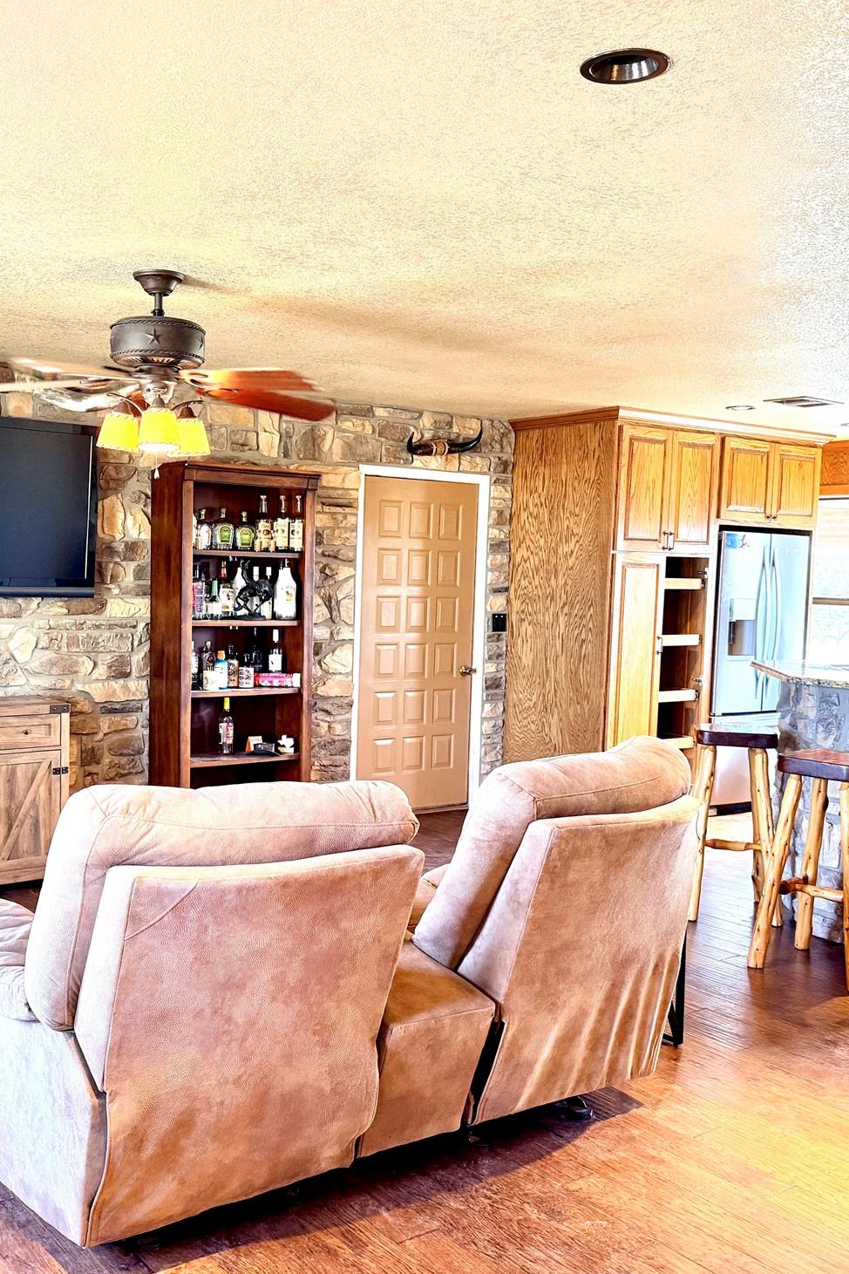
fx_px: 1238
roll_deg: -1.2
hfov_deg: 37.4
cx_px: 279
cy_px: 659
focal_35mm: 35
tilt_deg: -6.1
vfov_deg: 54.4
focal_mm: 6.76
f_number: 1.78
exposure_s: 1/120
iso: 400
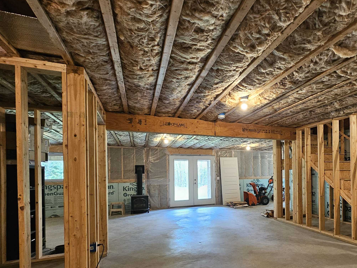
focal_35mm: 20
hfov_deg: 78.6
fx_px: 206
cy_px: 176
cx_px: 243
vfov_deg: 64.5
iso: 320
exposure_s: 1/30
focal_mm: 2.2
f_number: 2.2
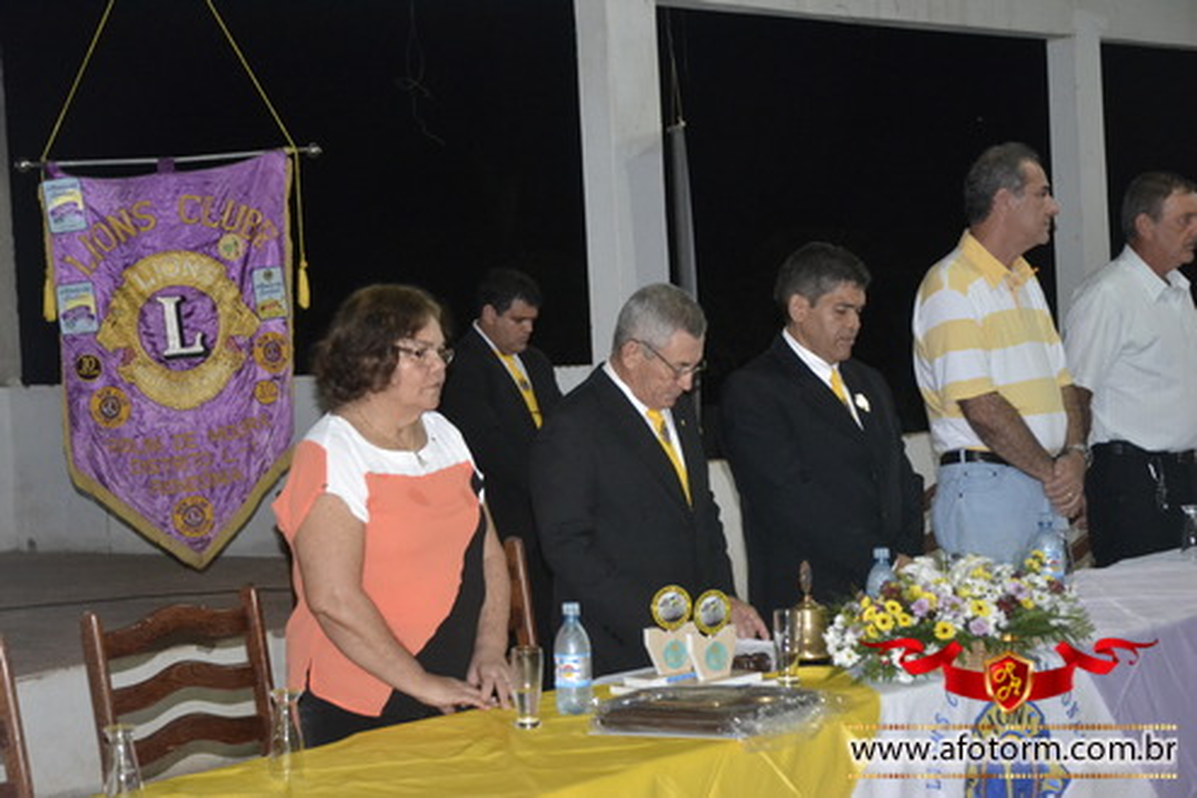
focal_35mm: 78
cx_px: 598
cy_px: 399
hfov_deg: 26.0
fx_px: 2593
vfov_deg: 17.5
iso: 3200
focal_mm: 52
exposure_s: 1/60
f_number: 5
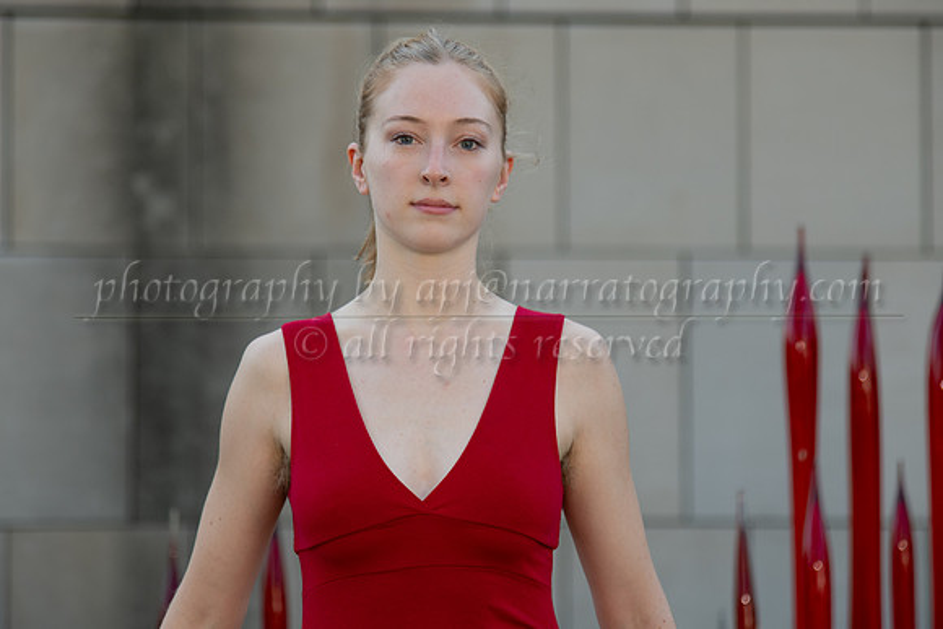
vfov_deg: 9.6
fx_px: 3727
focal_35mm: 142
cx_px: 471
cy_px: 249
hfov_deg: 14.4
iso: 200
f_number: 4
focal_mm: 112
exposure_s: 1/400
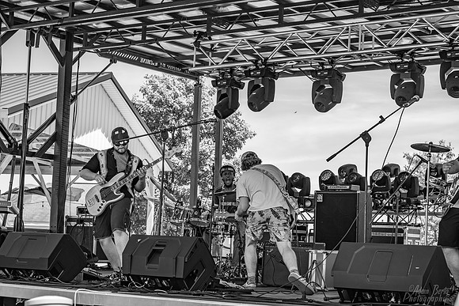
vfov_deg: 18.2
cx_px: 230
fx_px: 956
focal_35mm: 75
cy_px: 153
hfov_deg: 27.0
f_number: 6.3
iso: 160
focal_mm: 75
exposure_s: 1/320
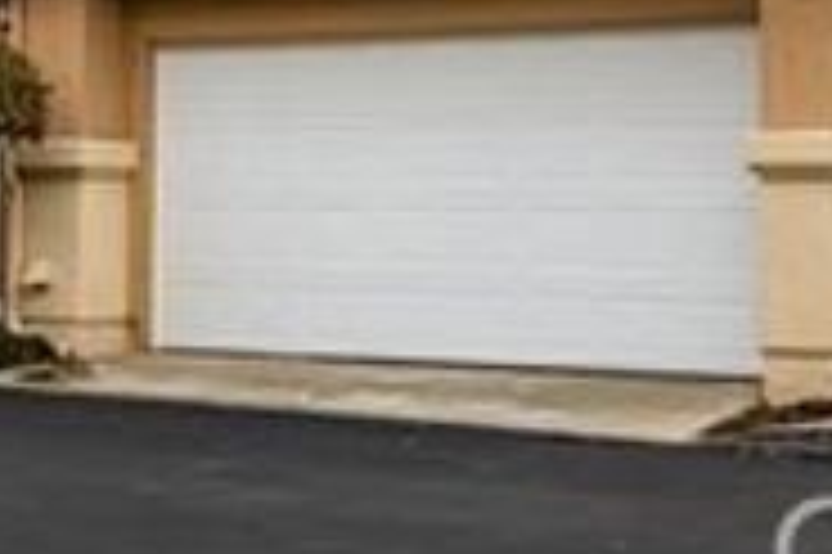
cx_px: 634
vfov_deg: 19.6
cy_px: -119
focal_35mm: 65
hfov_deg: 30.4
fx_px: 1501
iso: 200
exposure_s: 1/125
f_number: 16
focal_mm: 24
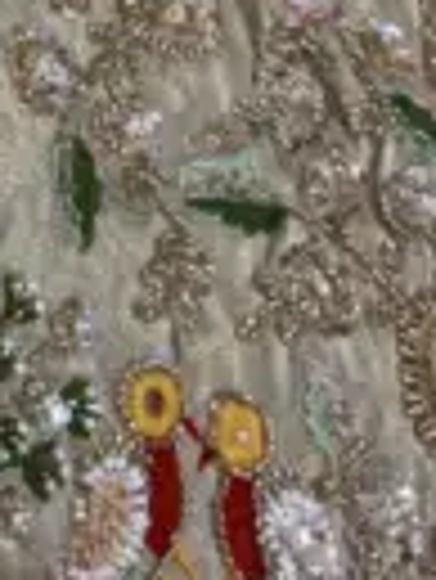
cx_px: -378
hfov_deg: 10.7
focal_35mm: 129
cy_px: -301
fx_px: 2163
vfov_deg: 14.2
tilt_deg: -62.6
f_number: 1.6
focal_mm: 5.96
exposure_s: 1/100
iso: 100
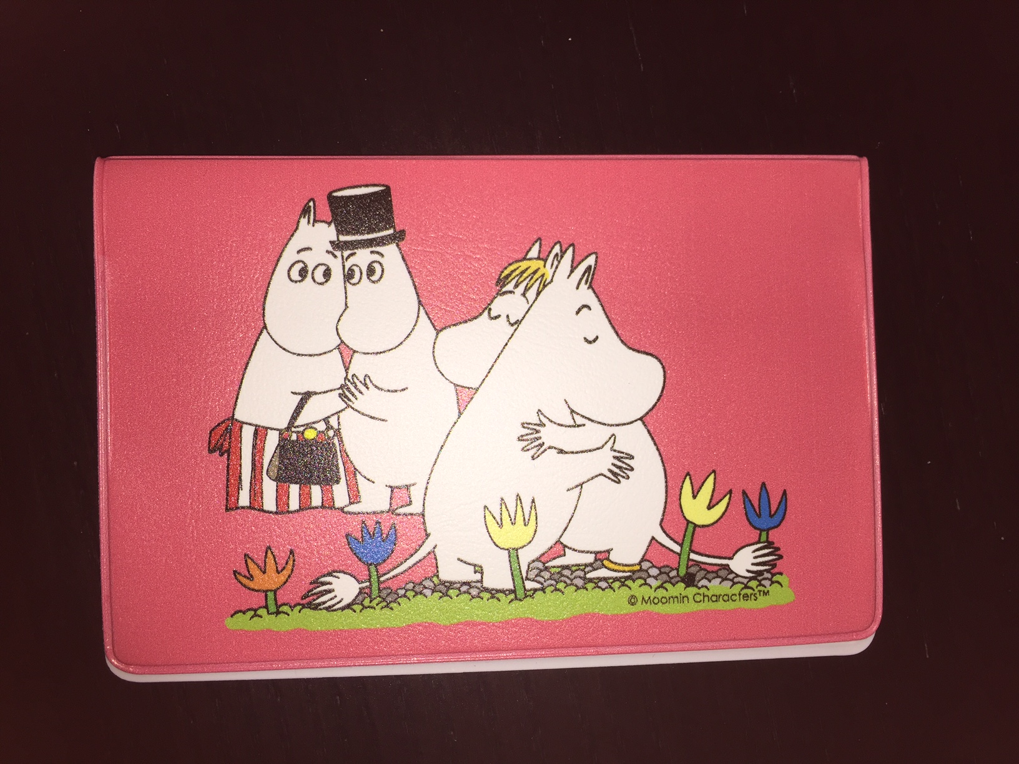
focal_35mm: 29
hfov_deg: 61.7
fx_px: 854
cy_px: 382
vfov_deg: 48.2
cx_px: 510
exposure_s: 1/439
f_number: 2.2
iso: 32
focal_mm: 4.15
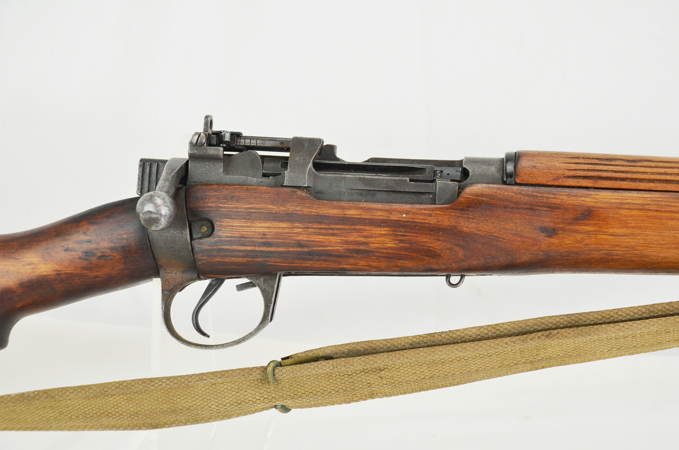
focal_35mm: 75
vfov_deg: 18.1
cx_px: 340
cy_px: 225
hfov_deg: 27.0
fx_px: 1412
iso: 400
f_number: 5.6
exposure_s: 1/125
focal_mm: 50
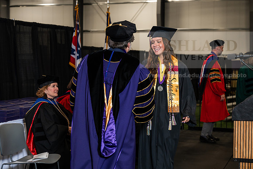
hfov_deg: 28.8
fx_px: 492
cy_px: 84
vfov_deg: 19.5
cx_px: 126
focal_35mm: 70
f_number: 4.5
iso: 1250
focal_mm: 70
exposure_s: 1/200
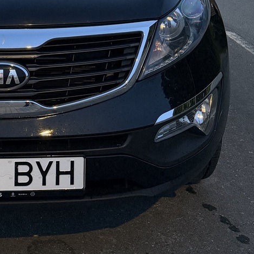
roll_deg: -2.3
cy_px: -32
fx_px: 598
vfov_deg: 22.5
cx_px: 18
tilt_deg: -10.2
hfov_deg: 23.3
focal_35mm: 72
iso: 320
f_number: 1.78
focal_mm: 6.76
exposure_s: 1/60
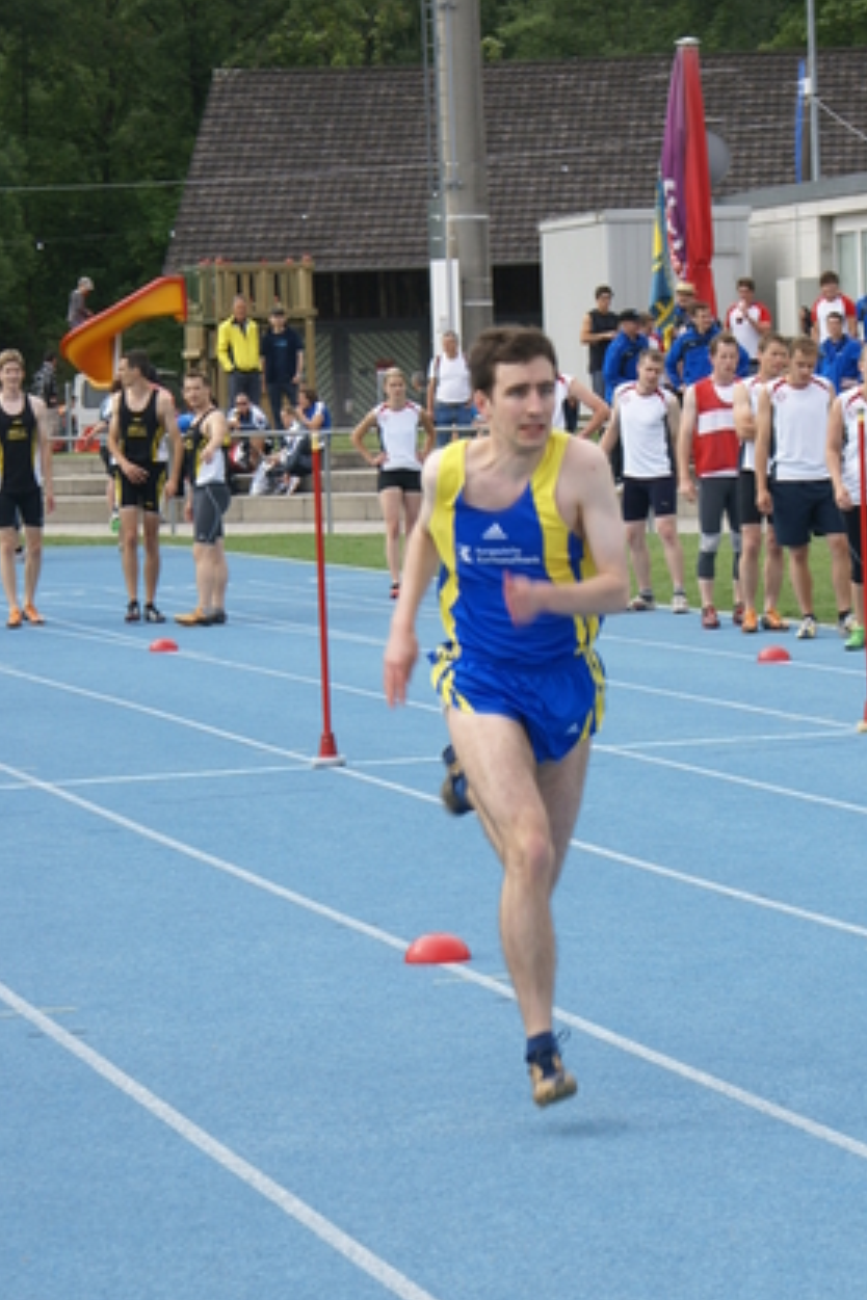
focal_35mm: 136
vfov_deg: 15.1
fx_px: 4913
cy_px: 726
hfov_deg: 10.1
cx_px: 533
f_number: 6.3
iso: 100
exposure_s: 1/250
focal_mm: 70
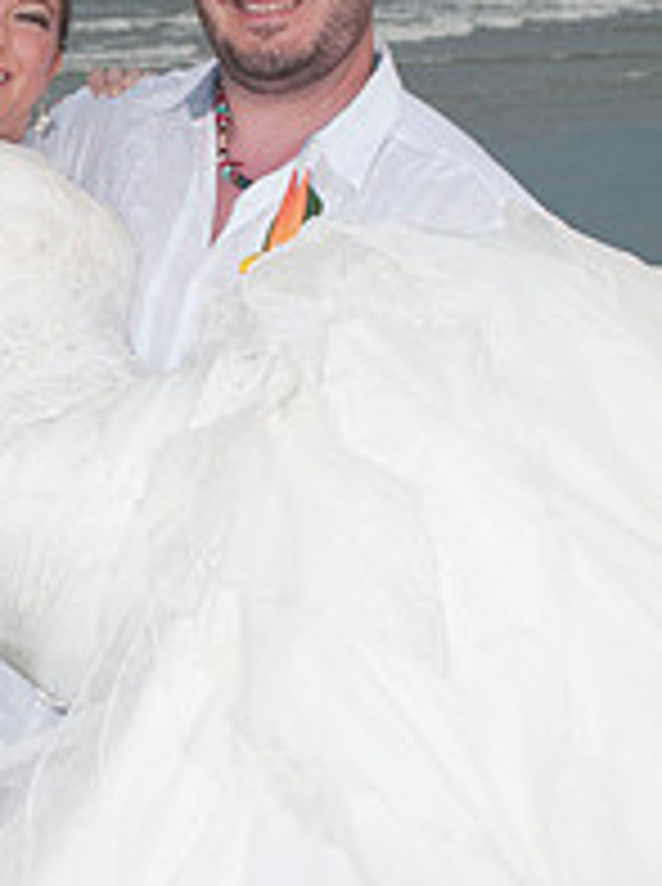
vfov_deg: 16.5
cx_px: 86
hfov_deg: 12.3
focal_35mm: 119
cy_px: 286
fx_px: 3044
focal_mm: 28
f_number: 5.6
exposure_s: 1/125
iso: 400
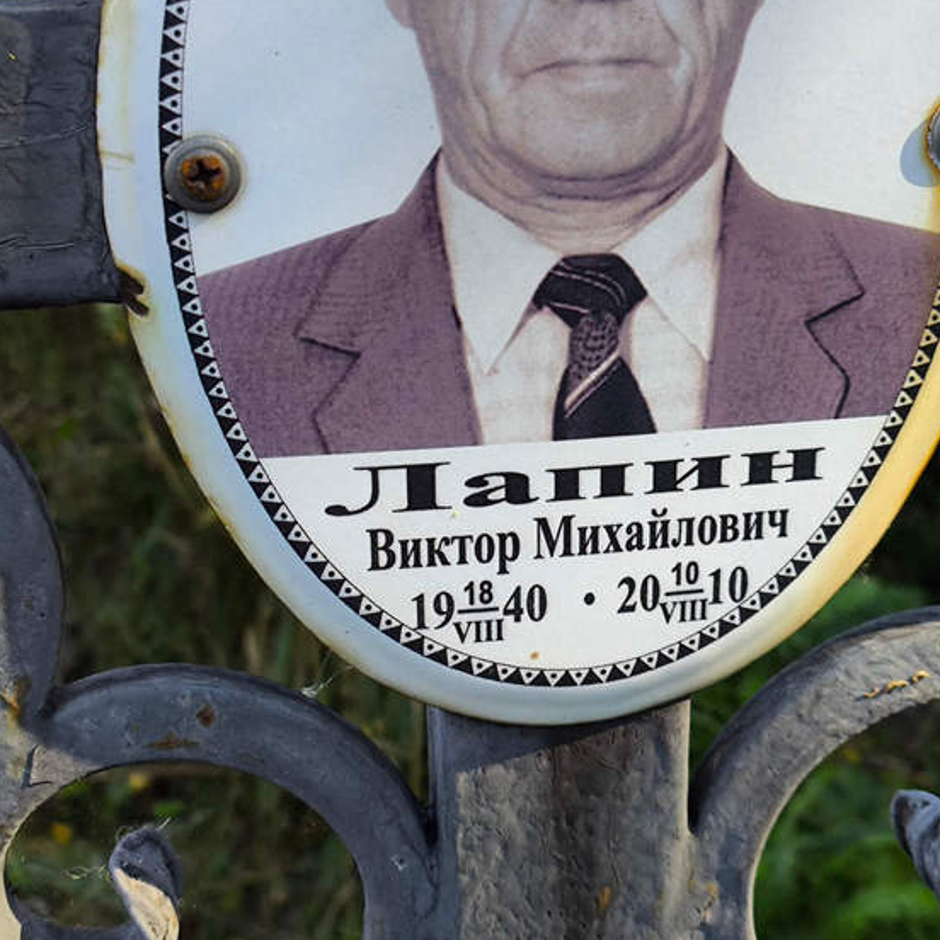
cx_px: 495
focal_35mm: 64
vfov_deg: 26.9
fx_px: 1966
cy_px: 506
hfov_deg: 26.9
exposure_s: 1/300
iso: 50
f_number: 1.7
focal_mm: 4.71
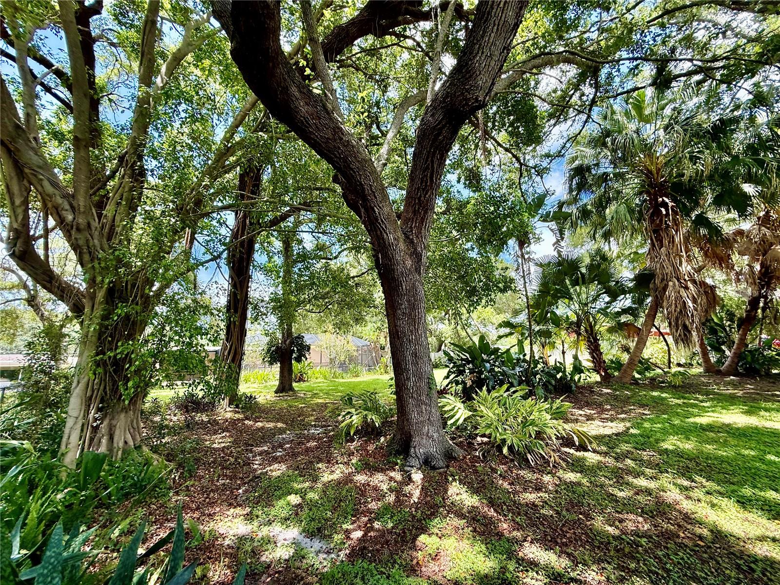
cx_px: 390
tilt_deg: +13.4
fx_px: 315
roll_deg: +1.9
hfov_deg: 102.1
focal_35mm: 14
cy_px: 292
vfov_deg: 85.7
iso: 64
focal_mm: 2.22
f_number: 2.2
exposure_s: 1/254
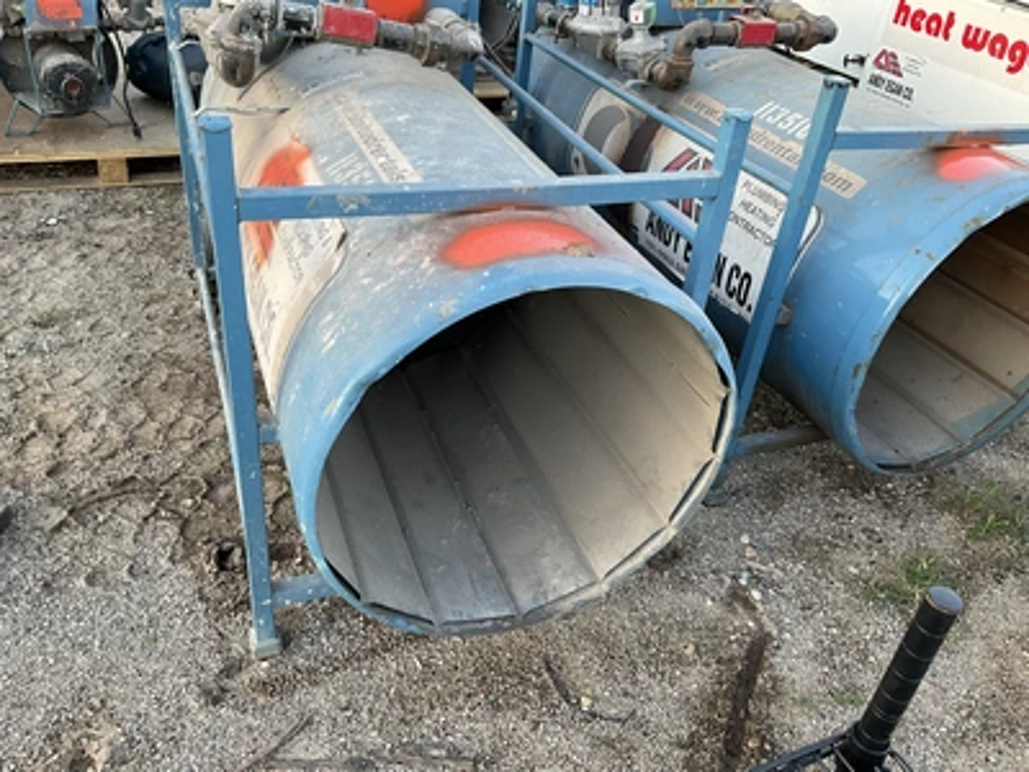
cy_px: 386
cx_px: 514
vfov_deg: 48.2
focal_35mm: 29
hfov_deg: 61.7
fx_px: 862
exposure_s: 1/122
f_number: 1.8
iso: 64
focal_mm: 3
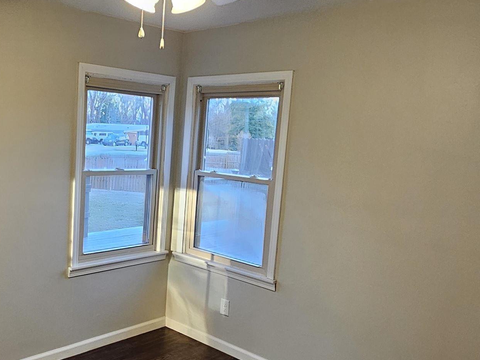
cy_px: 212
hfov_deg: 54.3
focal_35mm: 32
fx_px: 444
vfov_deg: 44.0
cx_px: 124
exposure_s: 1/60
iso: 200
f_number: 2.2
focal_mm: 2.2
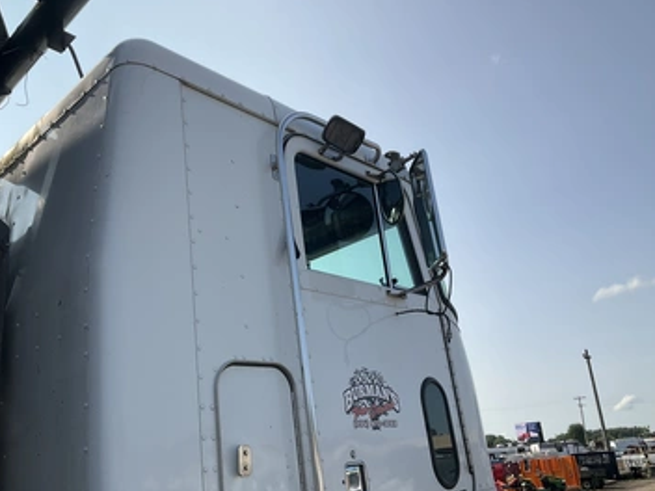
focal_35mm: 33
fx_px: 624
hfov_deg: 55.2
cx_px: 294
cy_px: 270
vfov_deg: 42.9
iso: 25
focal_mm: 3
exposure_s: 1/2227
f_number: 1.8
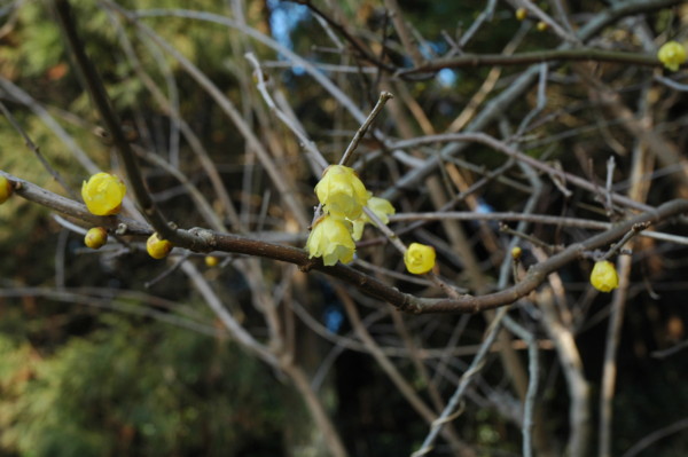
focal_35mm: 57
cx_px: 344
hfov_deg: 35.1
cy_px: 228
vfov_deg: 23.7
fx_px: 1088
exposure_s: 1/125
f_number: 7.1
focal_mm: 38
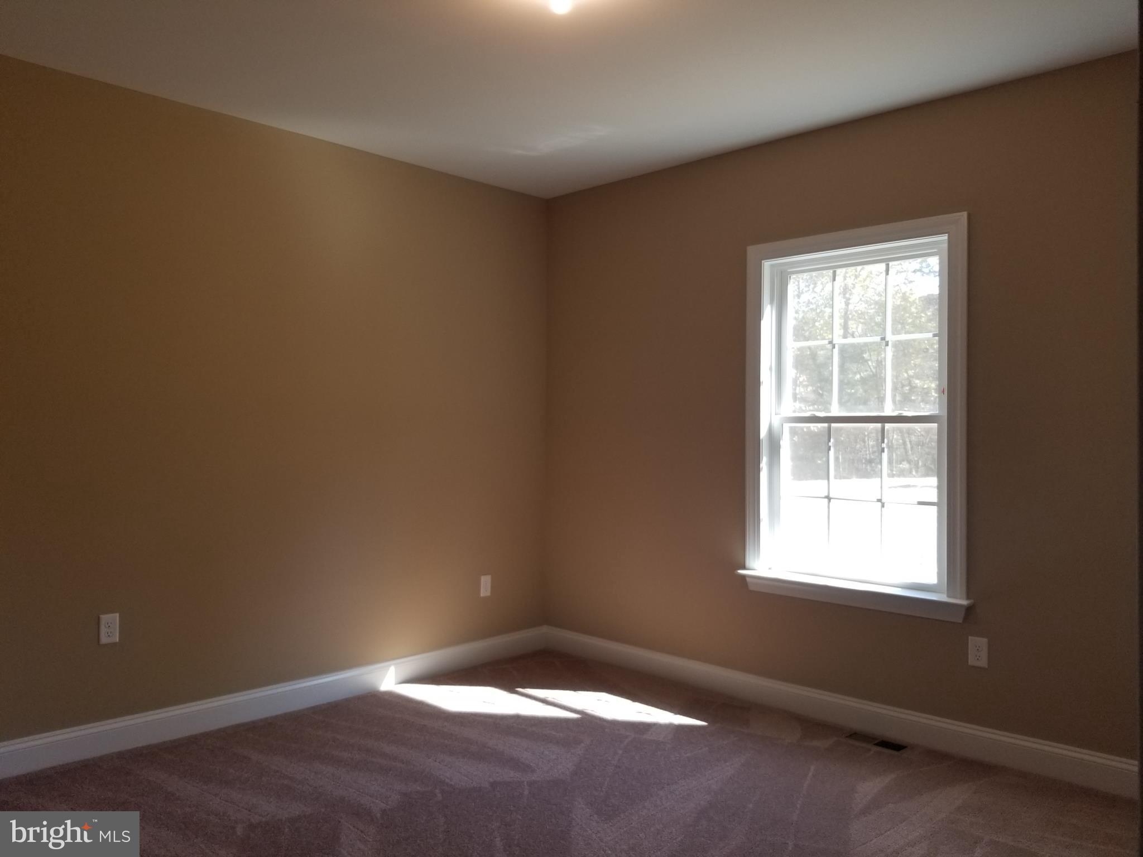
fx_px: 859
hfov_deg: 67.3
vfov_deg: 53.1
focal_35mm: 26
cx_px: 572
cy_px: 428
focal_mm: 4.25
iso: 80
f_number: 1.7
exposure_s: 1/120
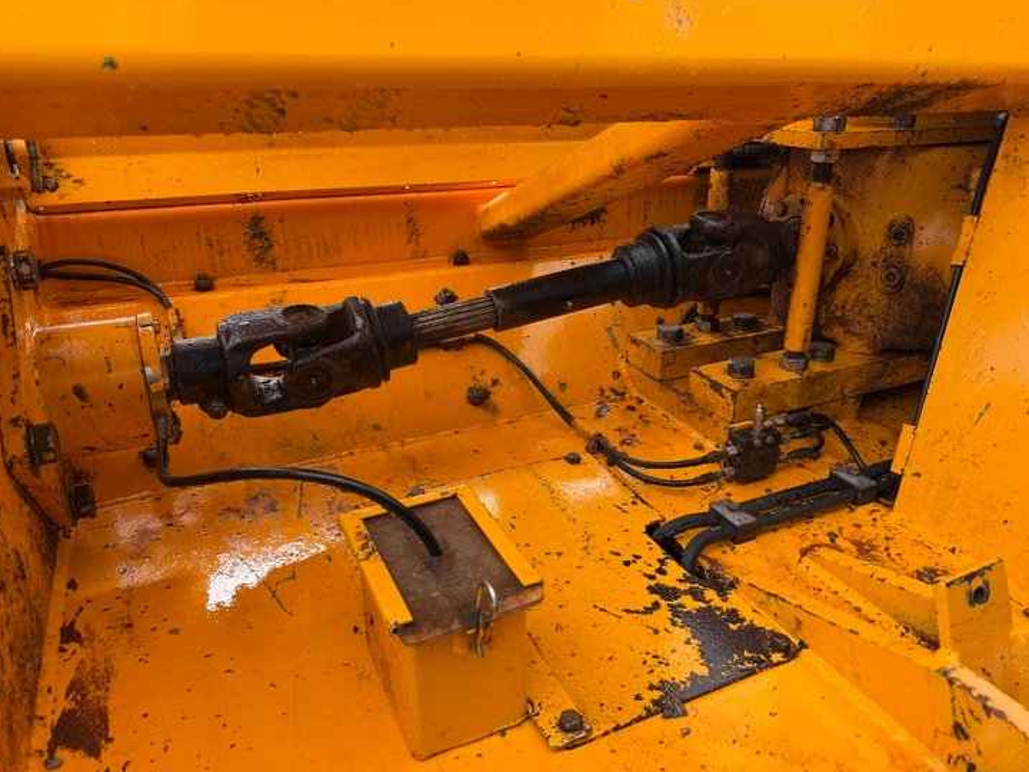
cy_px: 374
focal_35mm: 25
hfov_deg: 69.4
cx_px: 526
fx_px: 743
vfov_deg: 54.9
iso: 80
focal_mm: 6.76
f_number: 1.78
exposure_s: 1/484
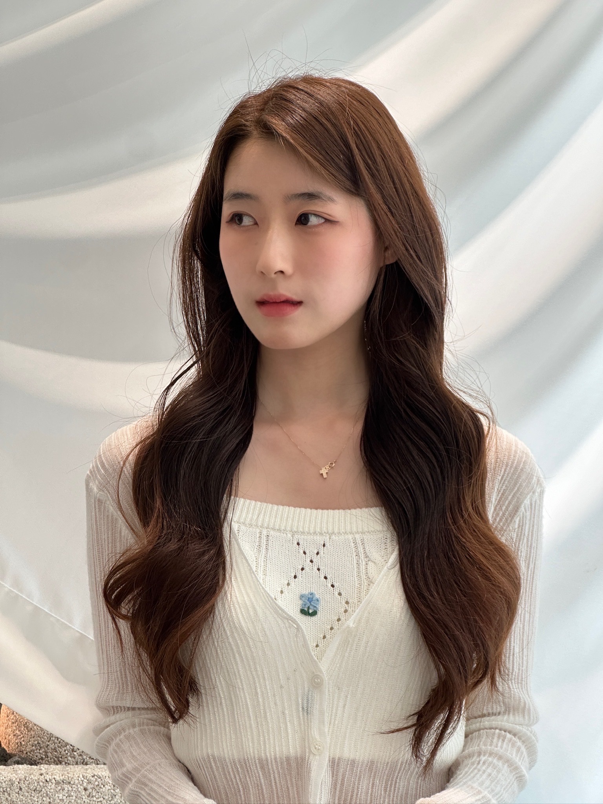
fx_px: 1788
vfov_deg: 25.3
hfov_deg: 19.1
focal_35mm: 77
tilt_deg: -1.3
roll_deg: +0.7
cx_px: 302
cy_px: 402
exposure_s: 1/120
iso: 80
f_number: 2.8
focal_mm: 9
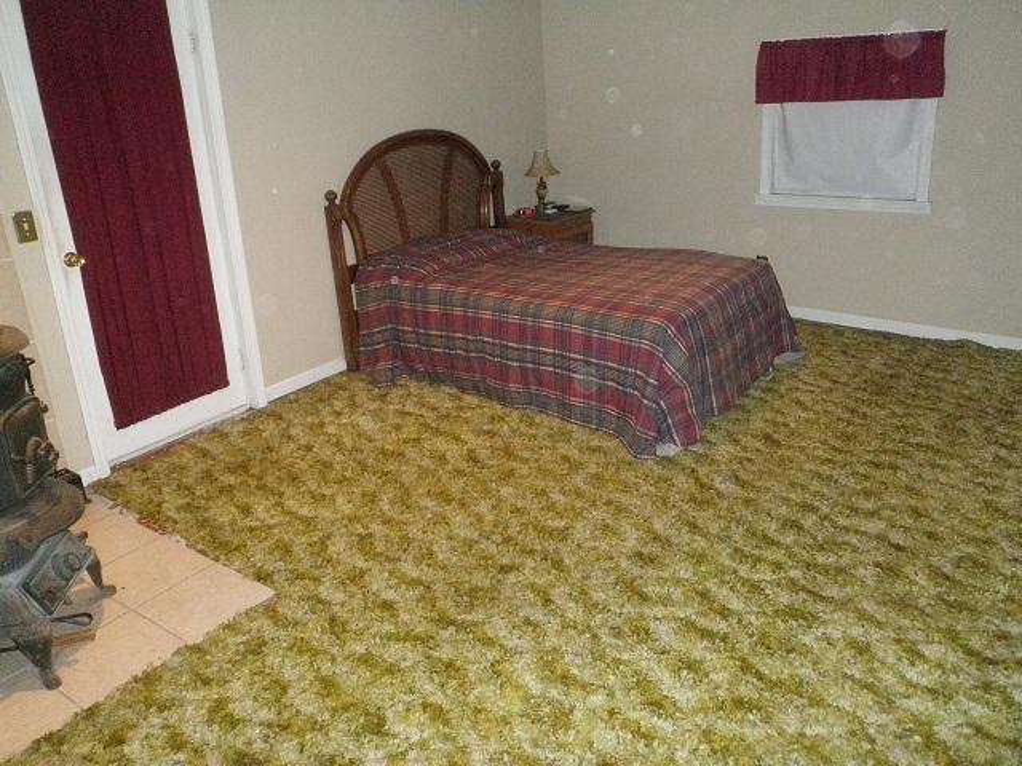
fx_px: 827
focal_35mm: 28
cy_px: 383
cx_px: 511
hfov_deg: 63.4
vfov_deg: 49.7
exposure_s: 1/30
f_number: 3.5
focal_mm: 5
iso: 640
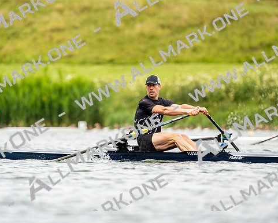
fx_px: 5588
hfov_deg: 2.8
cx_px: 146
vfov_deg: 2.3
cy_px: 112
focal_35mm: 679
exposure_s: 1/2000
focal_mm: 600
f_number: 6.3
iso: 500
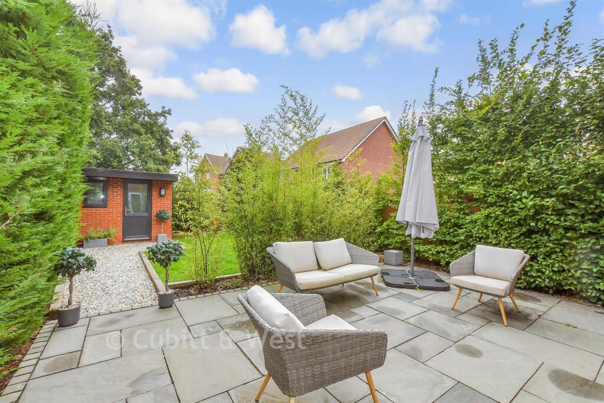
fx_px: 252
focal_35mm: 15
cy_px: 202
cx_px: 302
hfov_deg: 100.4
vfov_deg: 77.3
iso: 500
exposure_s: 1/250
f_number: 9
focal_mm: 10
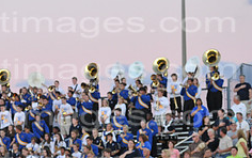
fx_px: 1478
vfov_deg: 6.1
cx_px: -1
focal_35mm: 215
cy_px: 188
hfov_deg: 9.7
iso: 1600
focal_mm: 86
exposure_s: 1/400
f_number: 3.2
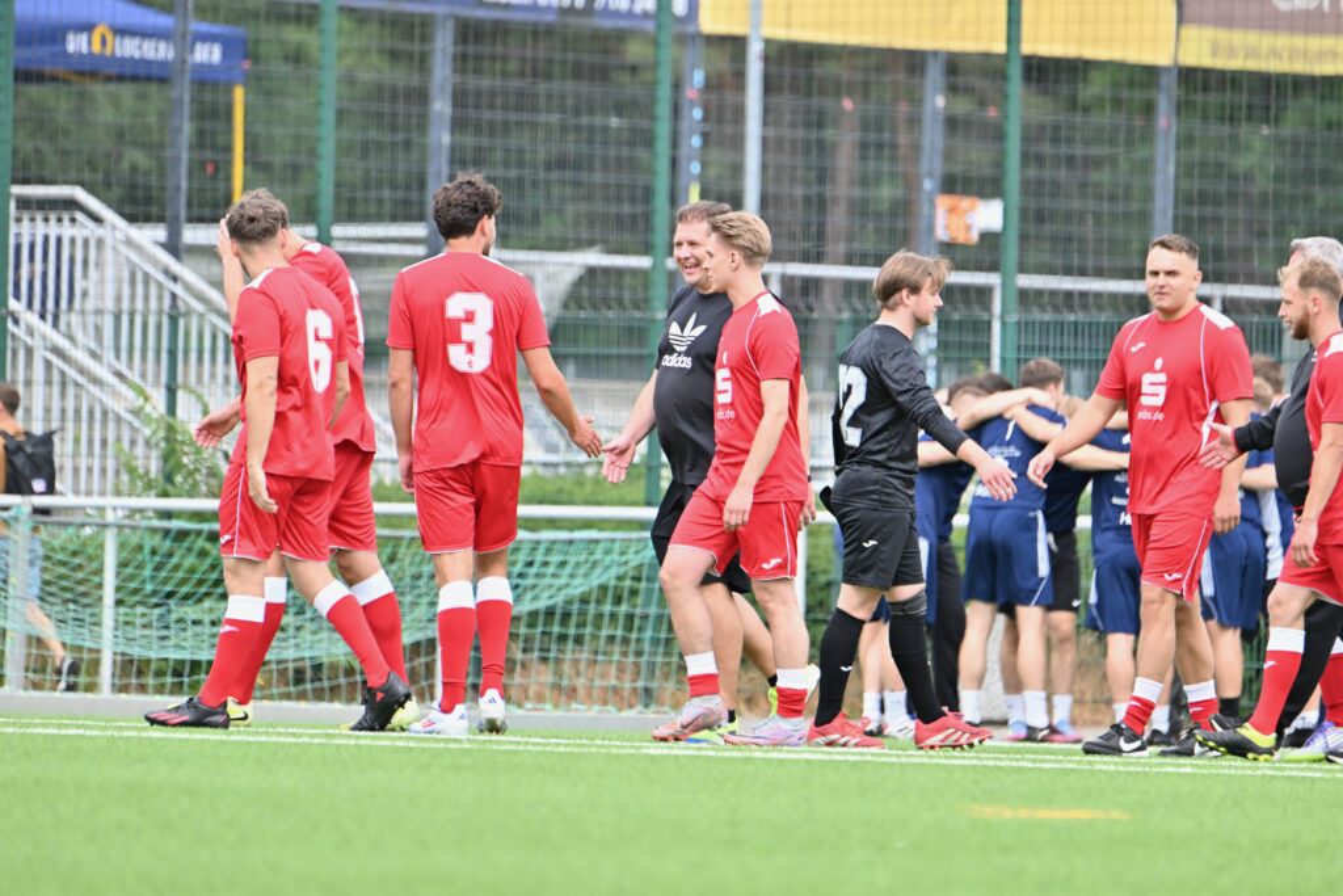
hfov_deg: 5.4
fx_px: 14177
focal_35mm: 380
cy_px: 448
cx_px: 672
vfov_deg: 3.6
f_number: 5.6
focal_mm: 380
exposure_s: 1/1600
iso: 900
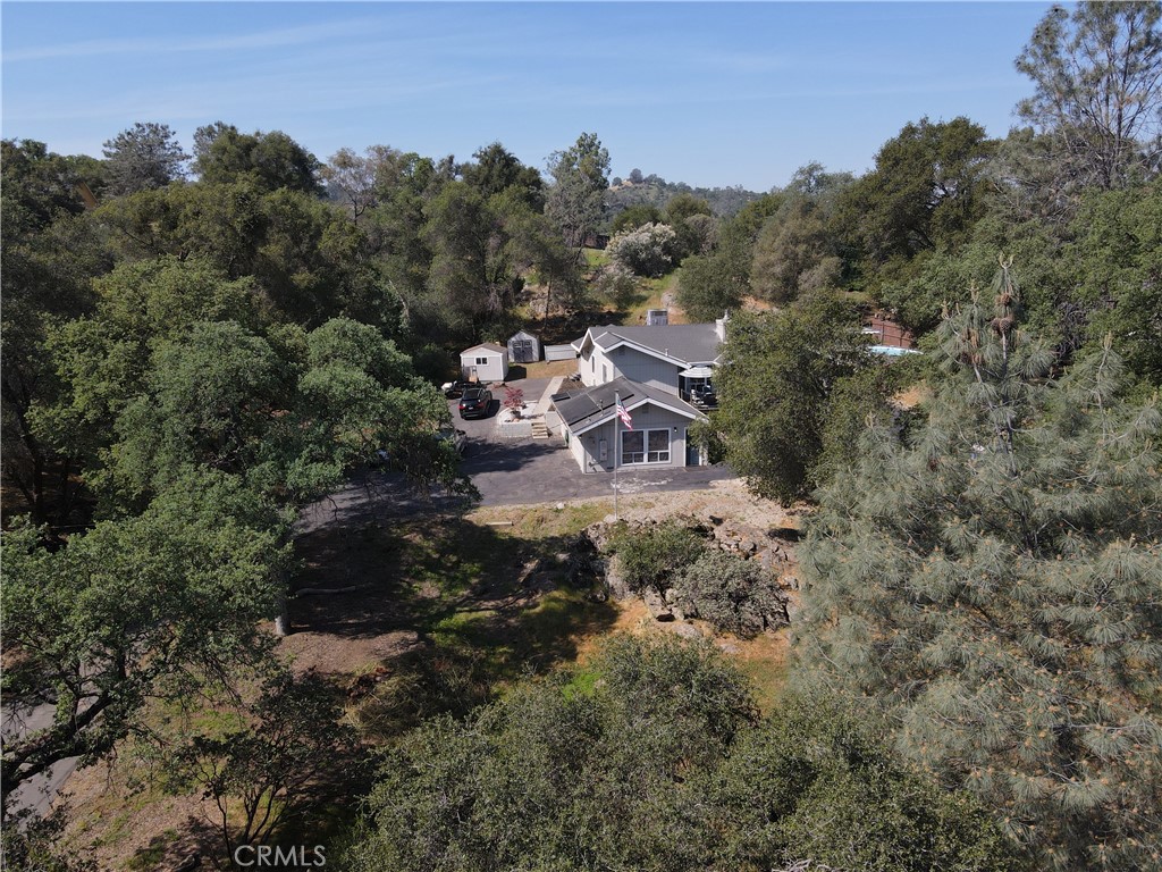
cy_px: 436
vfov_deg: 56.8
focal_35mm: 24
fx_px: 806
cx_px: 581
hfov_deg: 71.6
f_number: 2.8
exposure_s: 1/640
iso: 100
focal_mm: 4.5
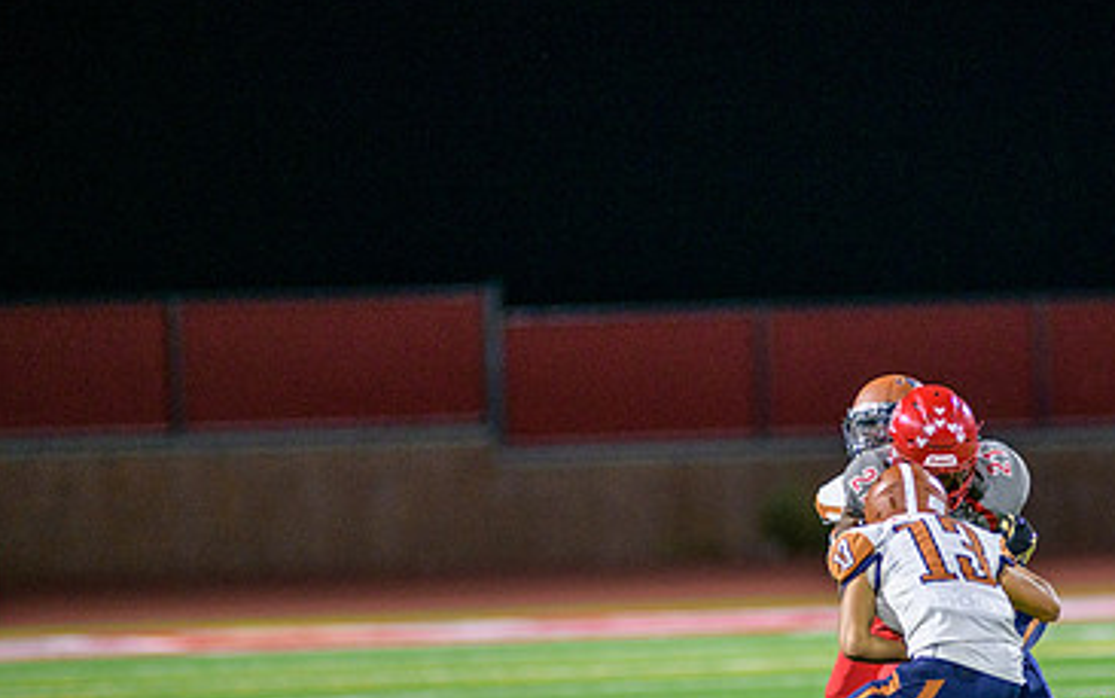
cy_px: 523
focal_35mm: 485
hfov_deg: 4.3
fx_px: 14742
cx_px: 850
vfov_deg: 2.7
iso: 2000
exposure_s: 1/500
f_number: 2.8
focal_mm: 300
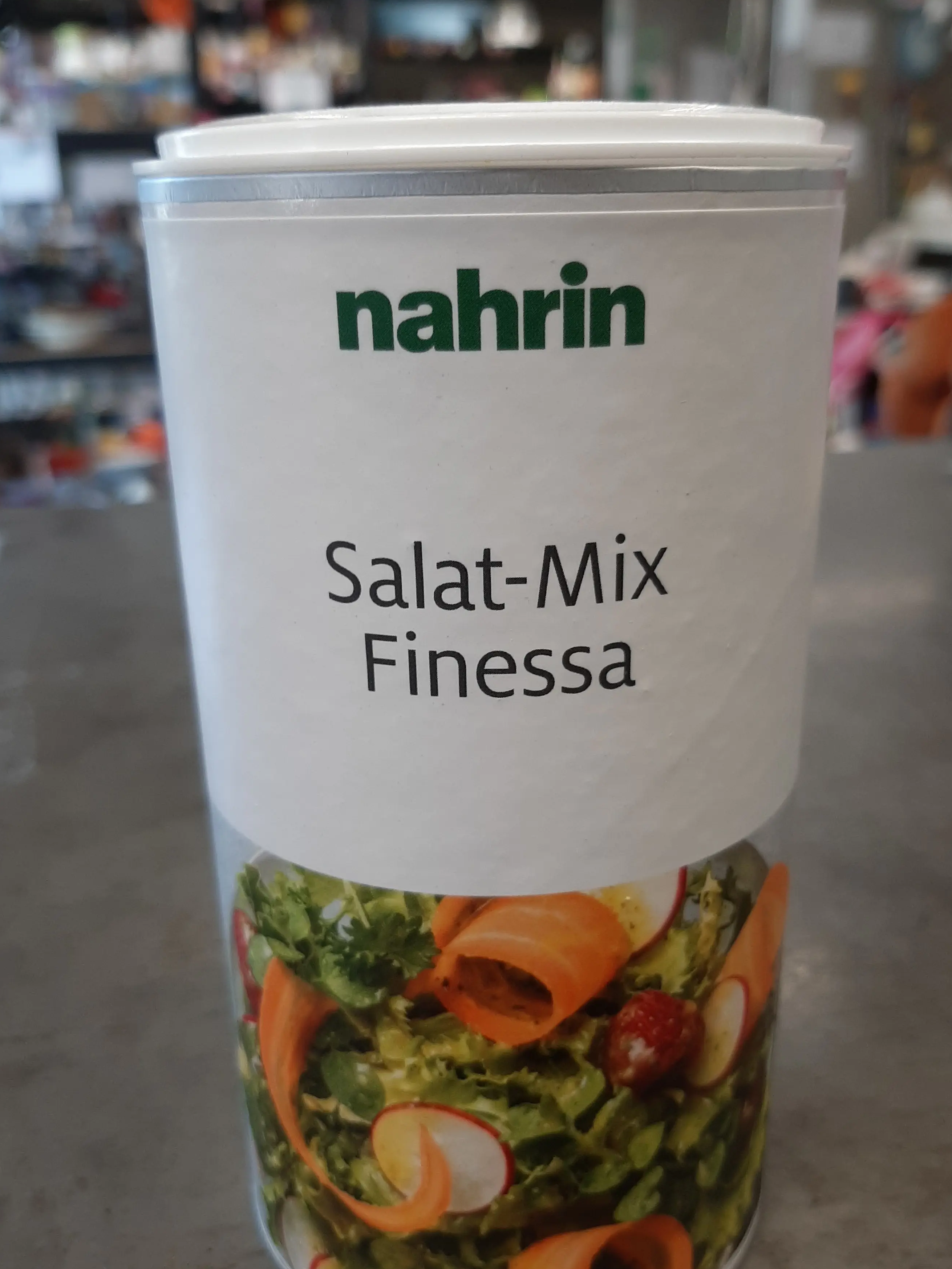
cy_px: 641
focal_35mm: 30
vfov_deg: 60.0
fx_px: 1100
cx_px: 494
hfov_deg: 46.8
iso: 64
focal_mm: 3.93
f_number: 1.7
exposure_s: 1/50
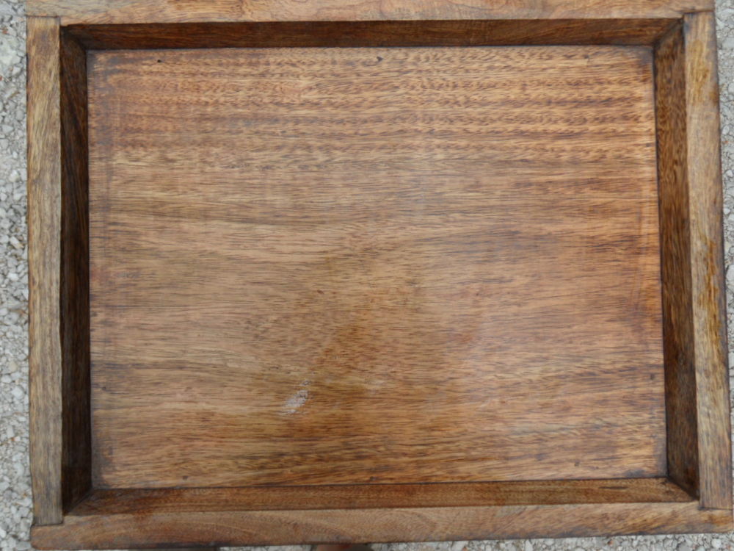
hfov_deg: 56.8
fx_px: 679
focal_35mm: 32
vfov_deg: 44.2
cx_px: 367
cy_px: 276
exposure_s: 1/350
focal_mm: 5.3
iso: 80
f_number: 3.4
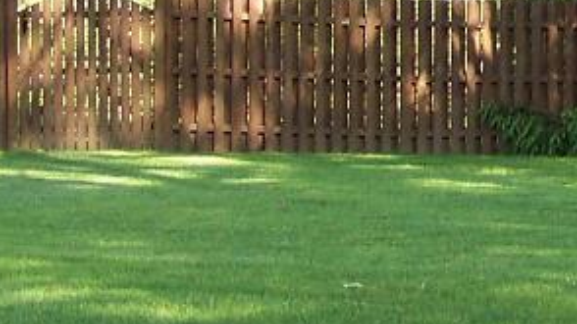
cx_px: 767
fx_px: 2936
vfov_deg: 6.2
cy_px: -206
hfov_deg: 10.9
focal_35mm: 192
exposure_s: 1/80
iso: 64
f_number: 2.8
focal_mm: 5.85
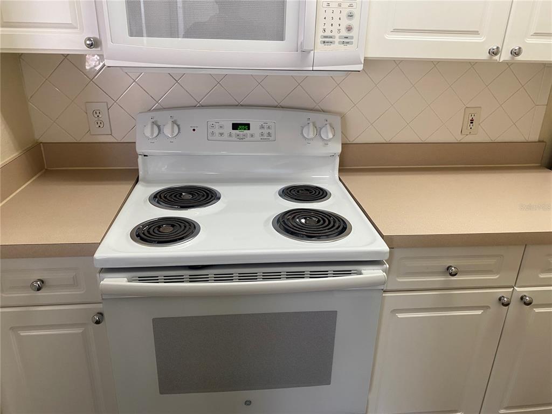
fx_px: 415
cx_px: 276
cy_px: 207
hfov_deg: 67.3
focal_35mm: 26
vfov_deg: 53.1
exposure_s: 1/60
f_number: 1.8
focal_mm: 4.25
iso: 80
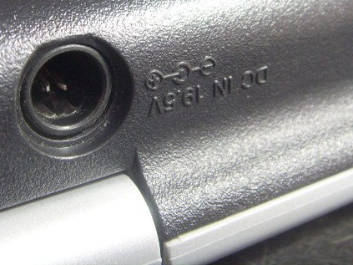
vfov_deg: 24.5
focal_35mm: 59
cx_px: 124
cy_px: 65
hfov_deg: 32.5
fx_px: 601
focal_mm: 6.6
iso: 152
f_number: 3.5
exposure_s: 1/4
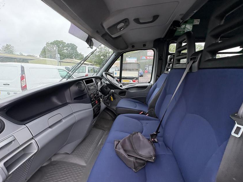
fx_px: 105
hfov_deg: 98.2
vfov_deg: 81.7
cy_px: 89
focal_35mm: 15
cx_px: 124
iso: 100
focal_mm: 2.22
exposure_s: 1/135
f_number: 2.2
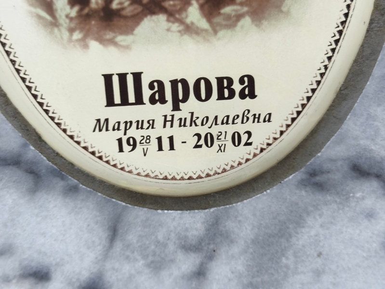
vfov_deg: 29.1
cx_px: 192
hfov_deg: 38.2
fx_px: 556
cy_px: 144
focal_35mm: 50
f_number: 1.7
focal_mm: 4.71
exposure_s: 1/158
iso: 50
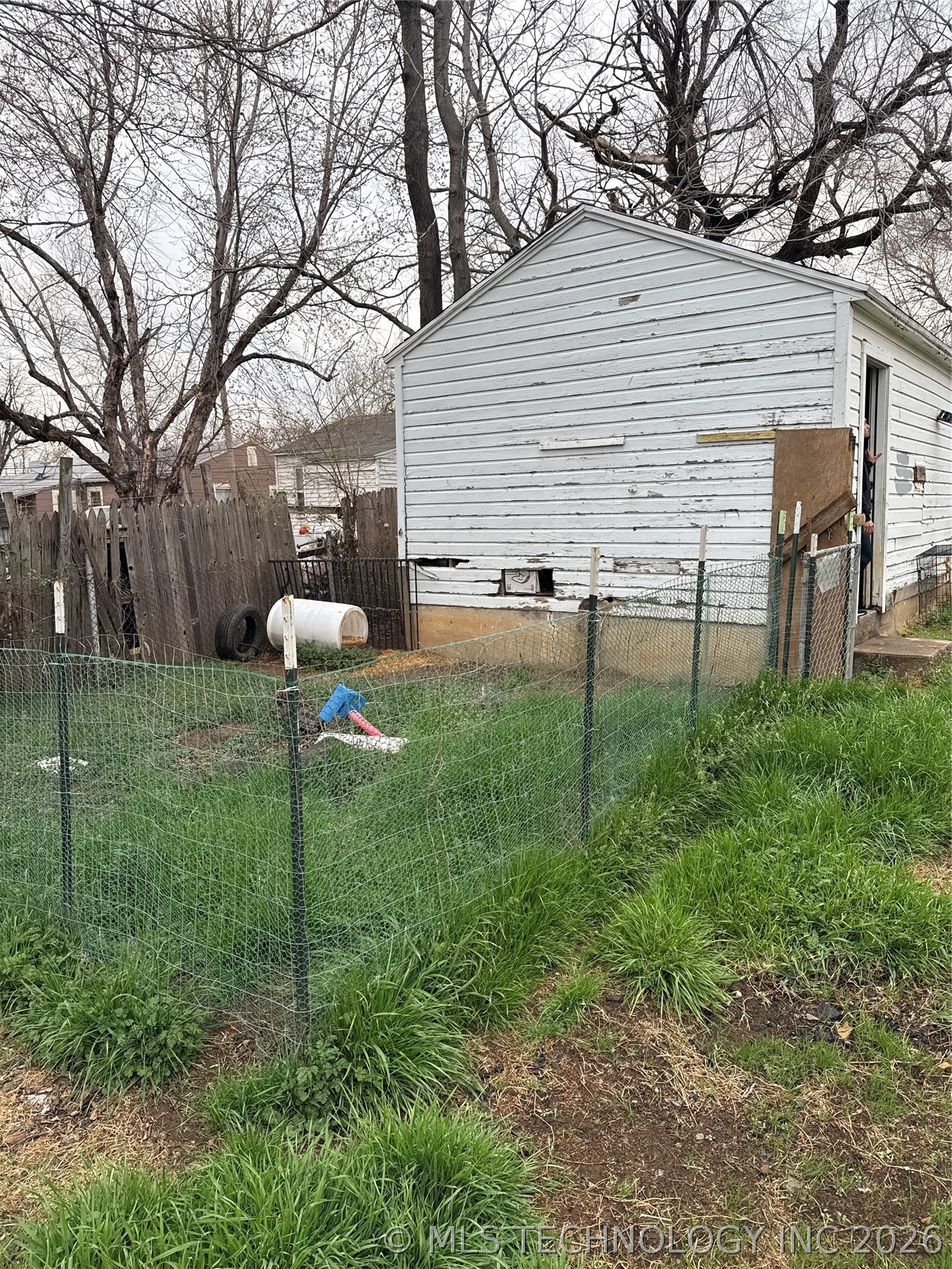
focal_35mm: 24
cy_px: 634
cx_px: 476
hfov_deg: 56.8
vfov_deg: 71.6
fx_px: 880
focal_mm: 6.76
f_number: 1.78
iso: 100
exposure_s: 1/121
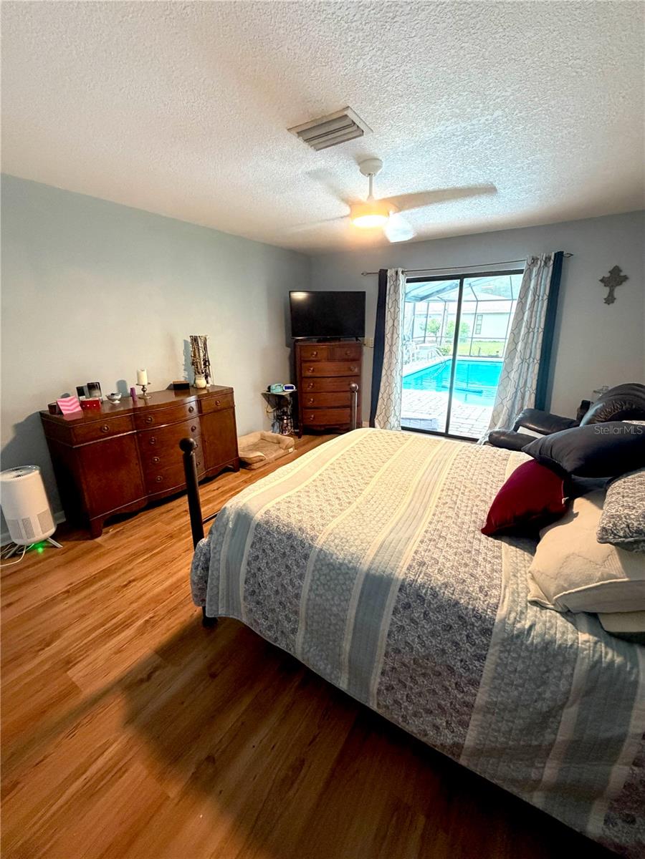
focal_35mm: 14
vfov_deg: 102.1
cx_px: 322
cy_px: 430
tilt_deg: -16.1
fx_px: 348
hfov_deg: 85.7
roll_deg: +0.5
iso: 500
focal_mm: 2.22
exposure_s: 1/60
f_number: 2.2
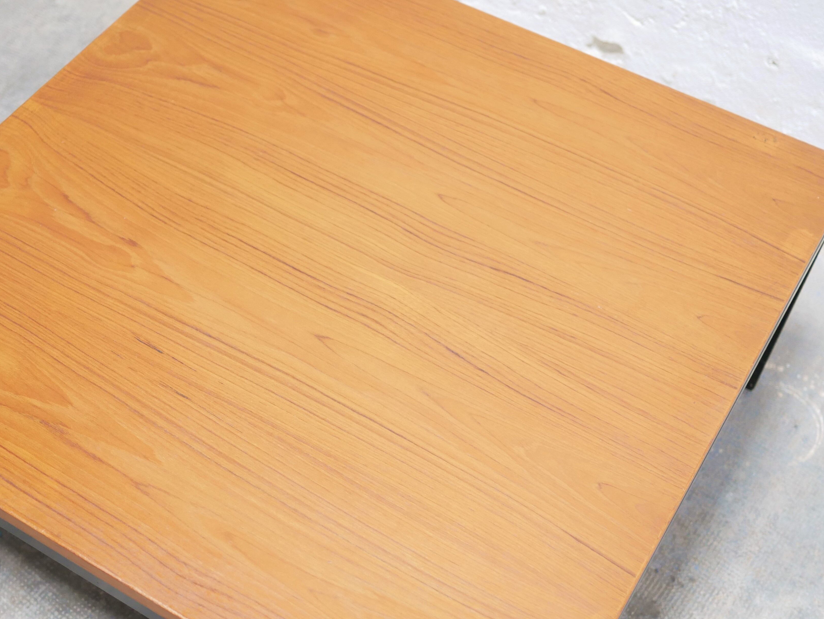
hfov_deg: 33.7
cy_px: 359
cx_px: 352
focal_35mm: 57
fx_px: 1358
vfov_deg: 25.7
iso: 800
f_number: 1.7
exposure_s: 1/60
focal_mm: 20
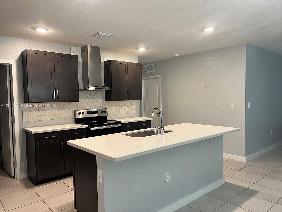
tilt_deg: -3.9
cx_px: 141
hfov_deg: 67.3
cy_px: 106
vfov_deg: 53.1
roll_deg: +1.7
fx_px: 212
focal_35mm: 26
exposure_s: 1/60
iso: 125
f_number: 1.5
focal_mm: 5.7
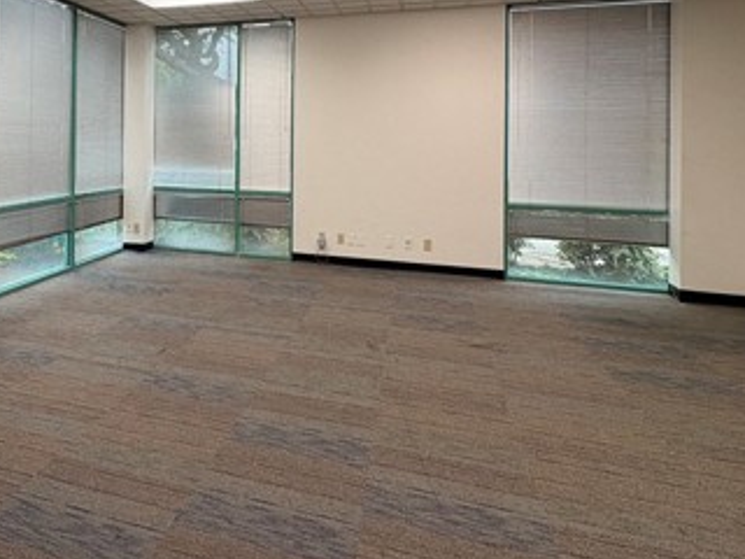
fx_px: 603
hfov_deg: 59.6
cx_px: 175
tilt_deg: +1.1
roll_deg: -0.1
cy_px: 135
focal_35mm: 28
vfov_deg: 47.7
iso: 160
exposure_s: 1/120
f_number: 2.2
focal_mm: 2.22
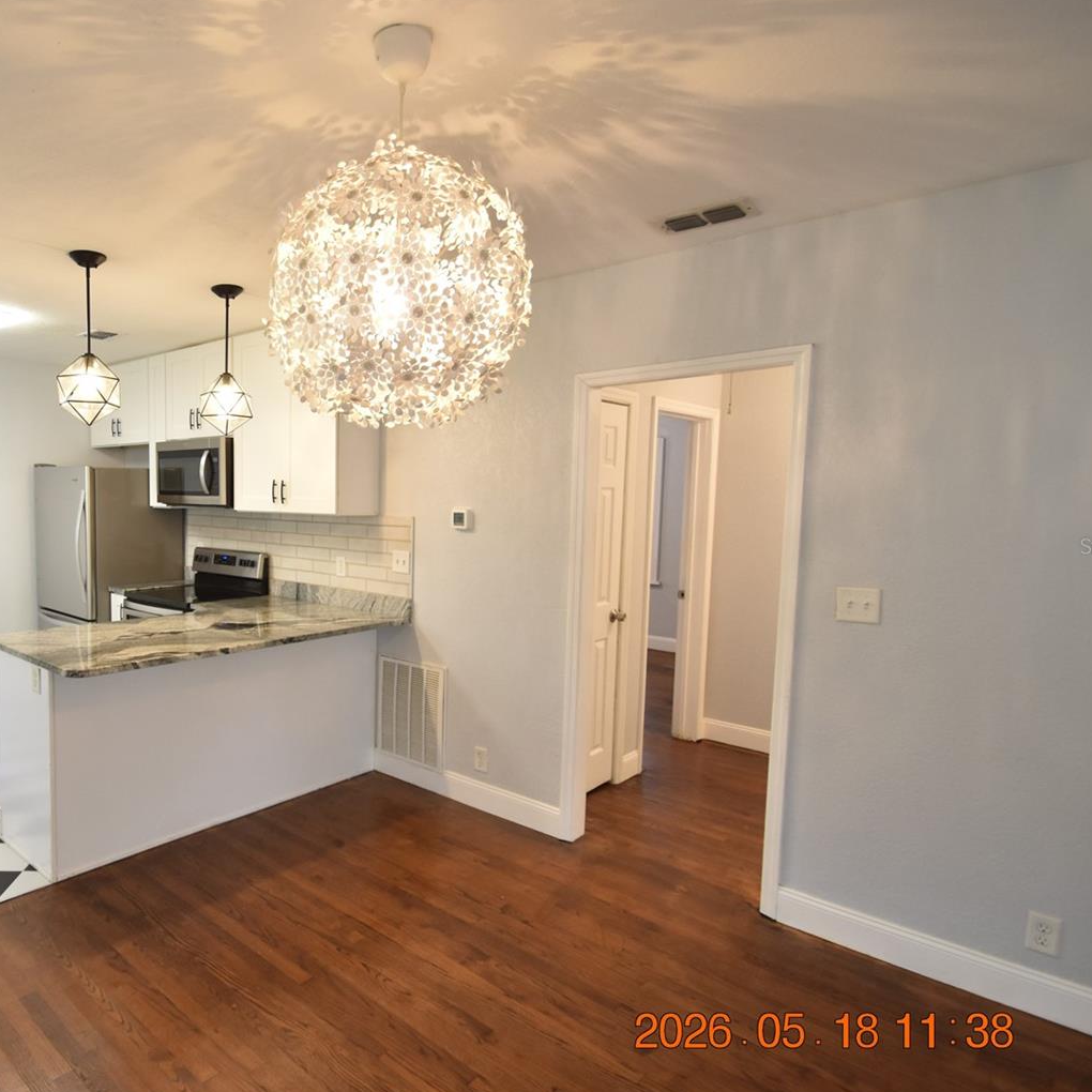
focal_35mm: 20
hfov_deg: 71.4
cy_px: 546
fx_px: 714
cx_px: 319
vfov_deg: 74.8
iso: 800
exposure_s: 1/60
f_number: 3.5
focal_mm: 10
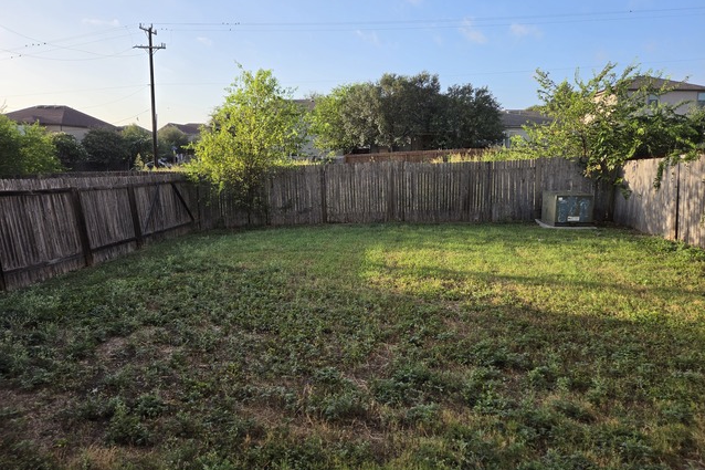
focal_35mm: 24
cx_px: 352
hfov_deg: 73.8
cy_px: 219
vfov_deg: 53.1
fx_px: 470
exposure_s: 1/3026
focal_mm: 5.4
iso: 80
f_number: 1.8
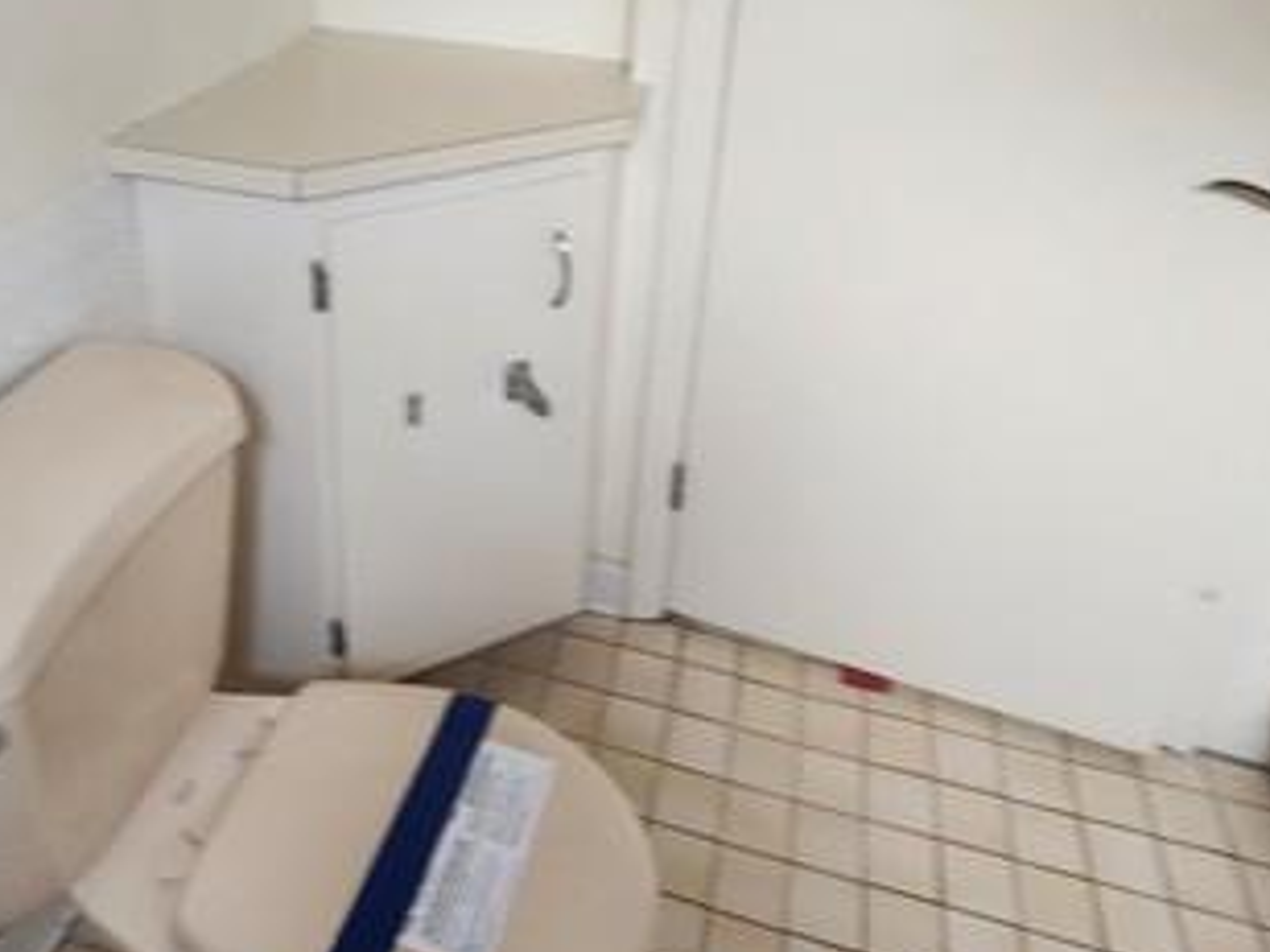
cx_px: 507
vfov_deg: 49.0
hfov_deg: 64.7
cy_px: 218
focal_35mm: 27
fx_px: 991
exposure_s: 1/30
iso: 320
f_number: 2.2
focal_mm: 2.2
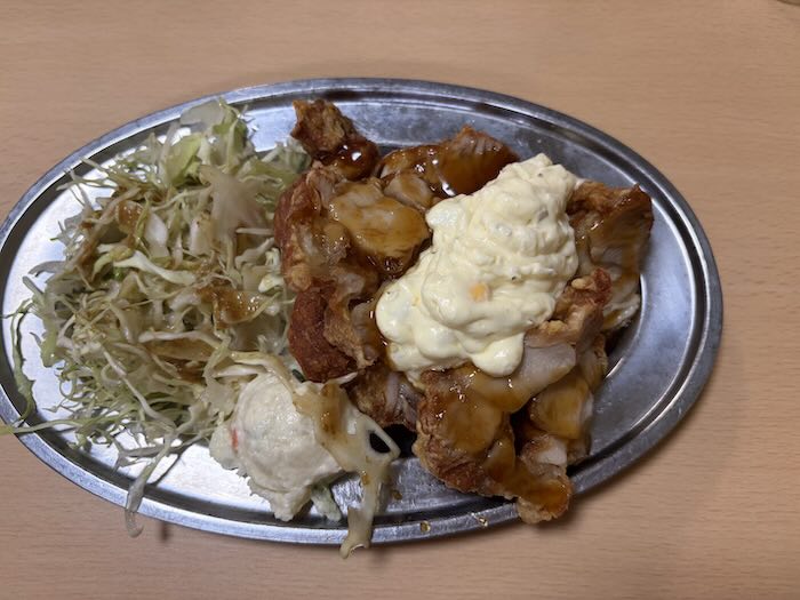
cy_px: 300
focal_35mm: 26
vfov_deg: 53.1
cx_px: 400
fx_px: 601
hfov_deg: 67.3
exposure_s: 1/50
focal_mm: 5.96
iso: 125
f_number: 1.6
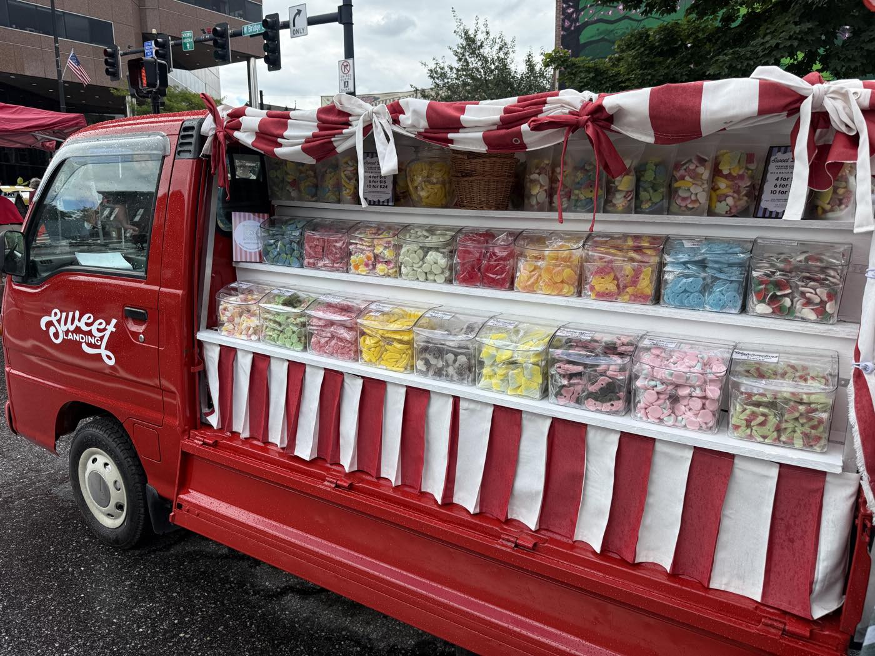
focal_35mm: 24
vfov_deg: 56.8
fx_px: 607
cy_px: 328
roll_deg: +0.9
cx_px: 438
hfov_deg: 71.6
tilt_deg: -12.7
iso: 80
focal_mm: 6.76
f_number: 1.78
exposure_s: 1/1812
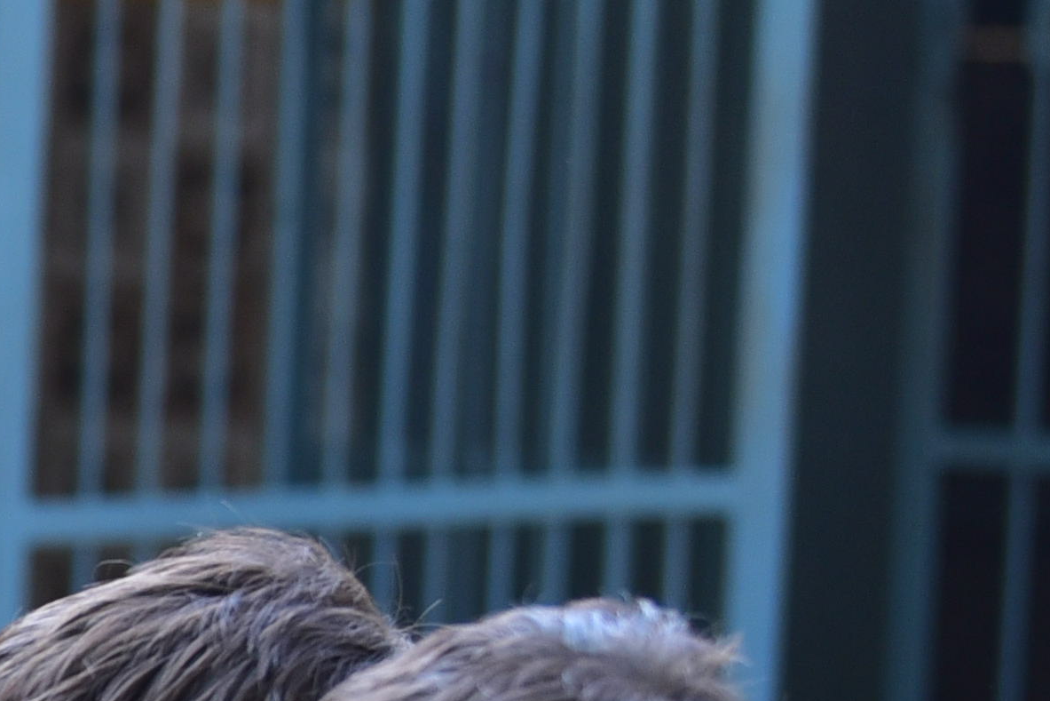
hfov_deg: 4.9
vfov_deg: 3.4
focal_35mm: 407
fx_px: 11871
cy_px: 1322
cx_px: -1287
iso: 500
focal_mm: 80
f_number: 4
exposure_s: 1/400
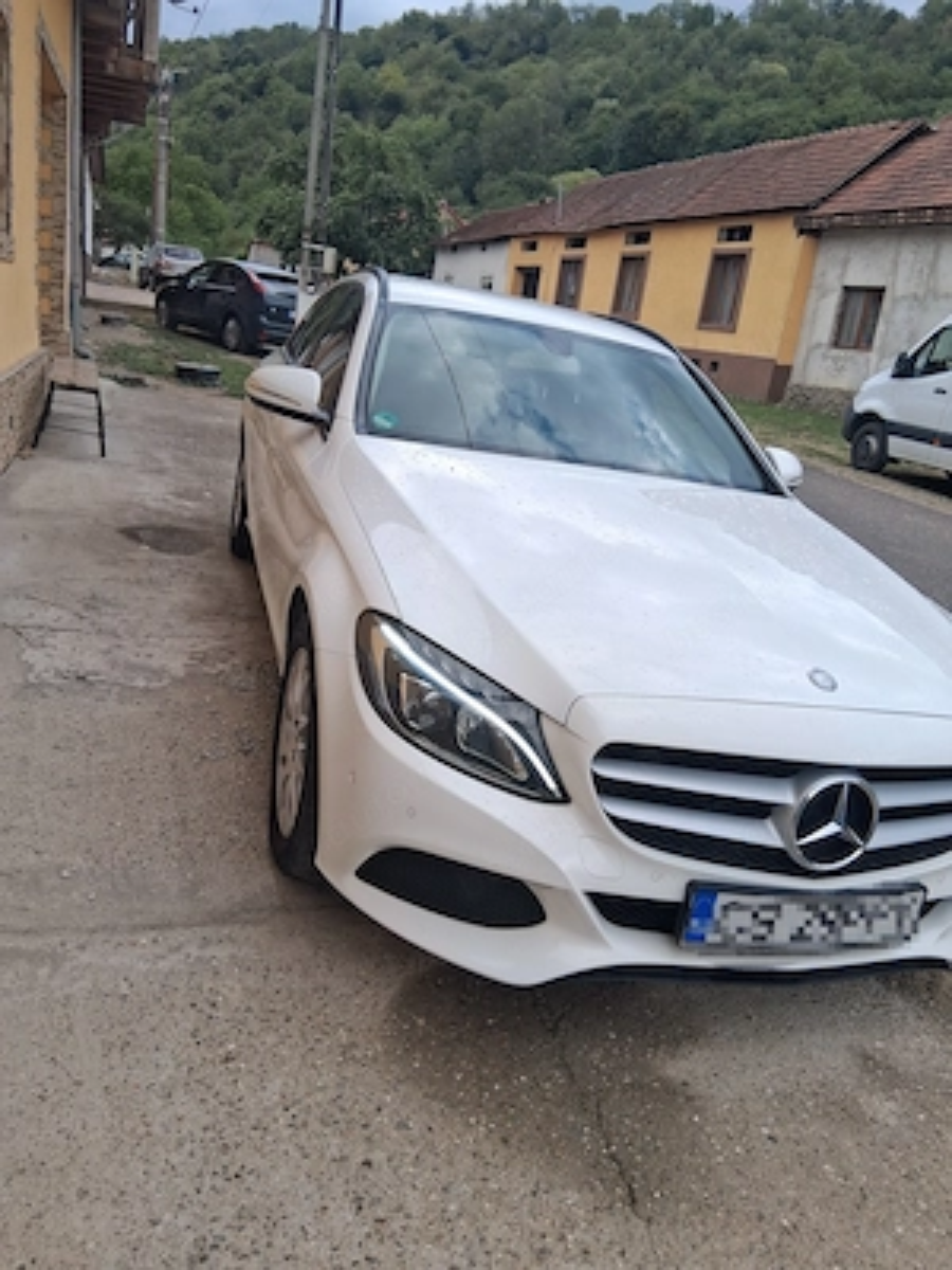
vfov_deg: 67.3
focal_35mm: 26
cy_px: 635
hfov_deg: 53.1
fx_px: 953
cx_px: 476
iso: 25
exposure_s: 1/145
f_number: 1.8
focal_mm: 3.98
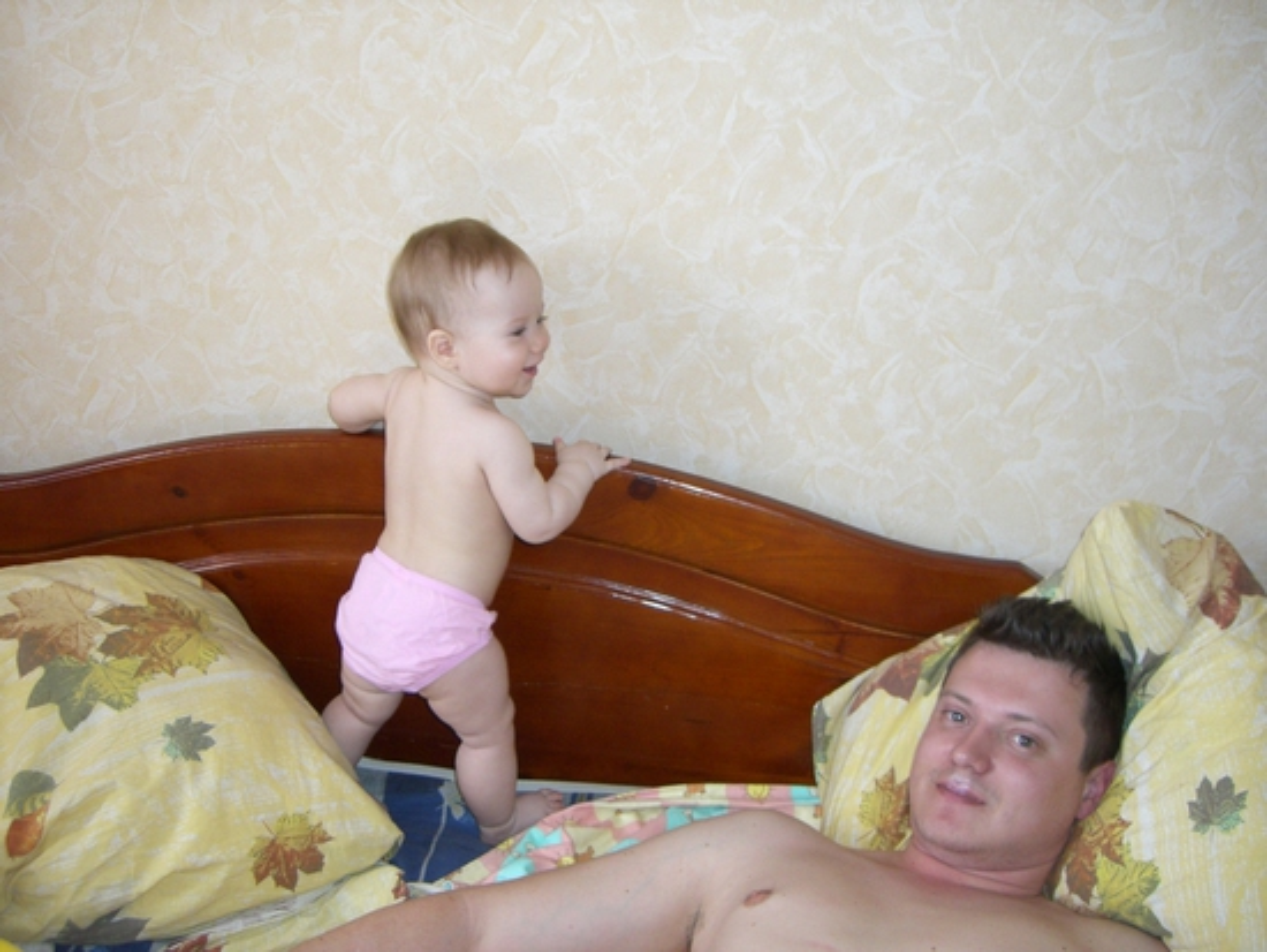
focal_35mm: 38
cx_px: 634
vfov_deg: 37.7
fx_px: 1391
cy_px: 476
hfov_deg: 49.0
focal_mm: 6.2
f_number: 2.7
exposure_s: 1/60
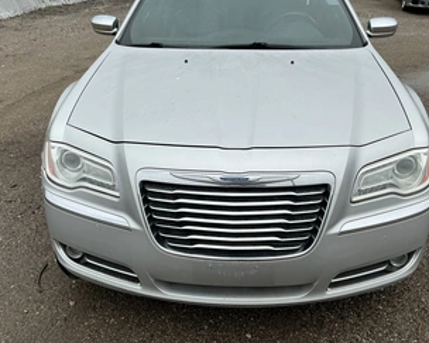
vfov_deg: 41.1
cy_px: 169
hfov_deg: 50.3
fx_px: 457
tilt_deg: -24.0
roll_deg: -1.4
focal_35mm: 36
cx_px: 224
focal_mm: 3
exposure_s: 1/1412
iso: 25
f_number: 1.8
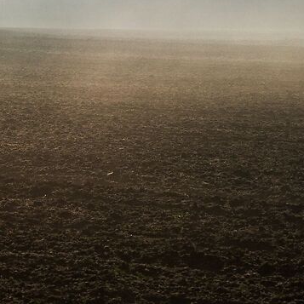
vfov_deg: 8.5
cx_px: -382
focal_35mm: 200
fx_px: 1987
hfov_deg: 8.2
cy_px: -213
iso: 100
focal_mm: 35
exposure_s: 1/8000
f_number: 2.8
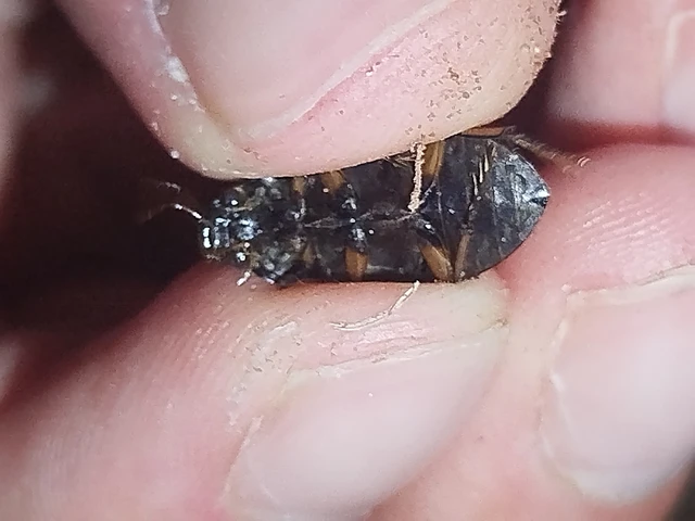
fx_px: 2168
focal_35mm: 108
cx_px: 348
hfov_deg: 18.2
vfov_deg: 13.7
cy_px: 260
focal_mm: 5.31
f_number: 1.7
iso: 160
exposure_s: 1/33
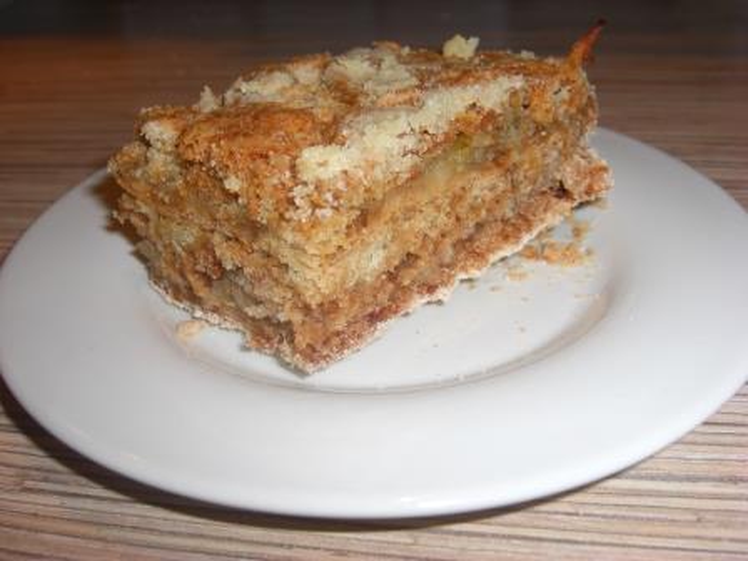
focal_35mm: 38
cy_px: 280
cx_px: 374
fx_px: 821
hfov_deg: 49.0
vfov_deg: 37.7
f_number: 4
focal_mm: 7.9
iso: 80
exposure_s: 1/60
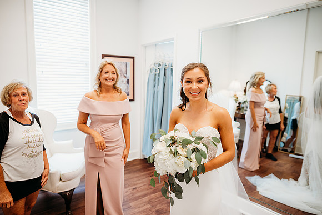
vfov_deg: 53.2
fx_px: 215
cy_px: 108
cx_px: 161
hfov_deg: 73.7
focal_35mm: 24
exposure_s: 1/160
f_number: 2.5
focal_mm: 24
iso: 320
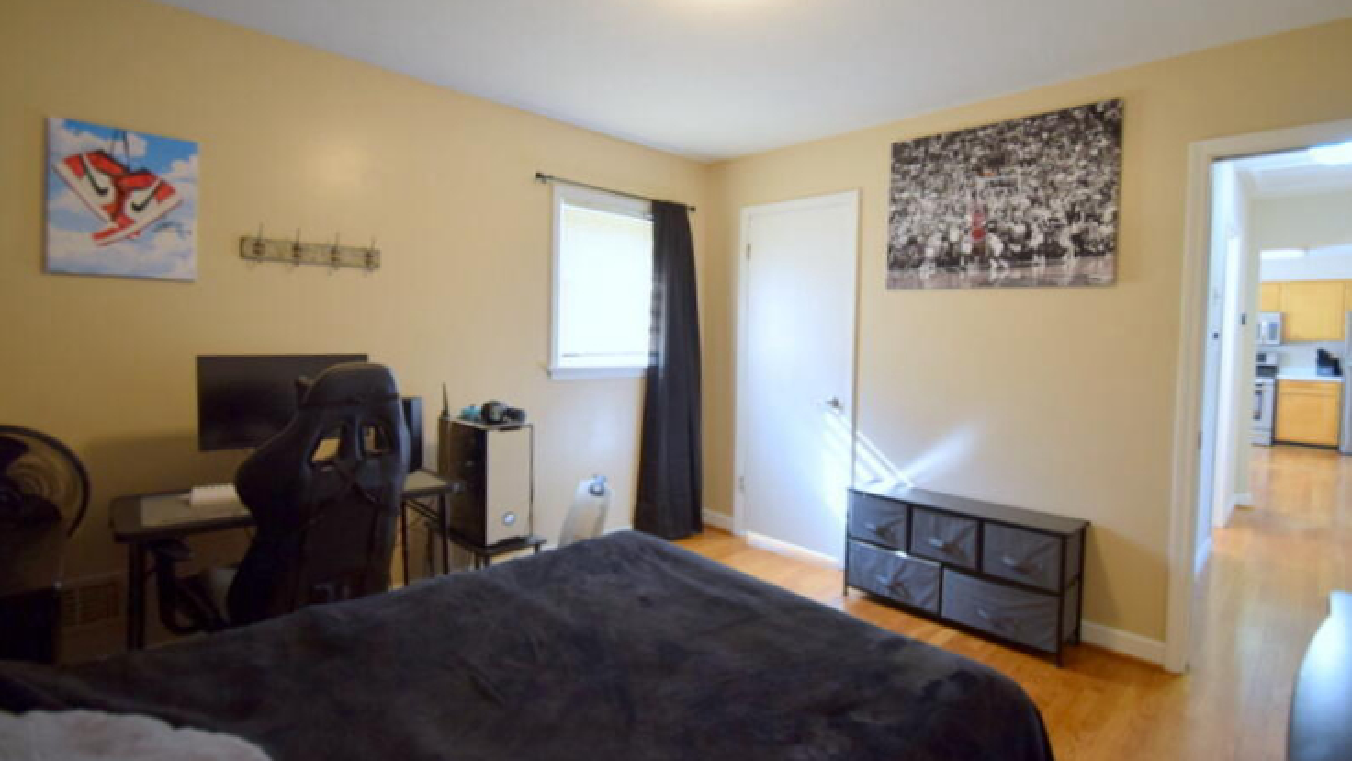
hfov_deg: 99.4
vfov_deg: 67.0
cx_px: 684
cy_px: 357
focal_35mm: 16
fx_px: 574
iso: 800
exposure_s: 1/60
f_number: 3.5
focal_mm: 10
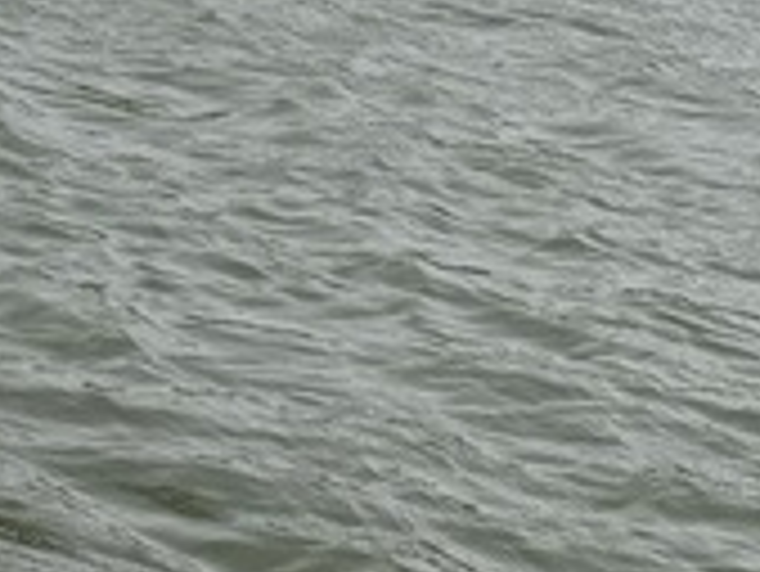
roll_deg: +1.2
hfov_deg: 9.0
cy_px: -122
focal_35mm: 170
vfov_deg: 8.6
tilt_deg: -13.0
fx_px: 3735
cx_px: -1668
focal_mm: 6.76
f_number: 1.78
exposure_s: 1/3759
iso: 80
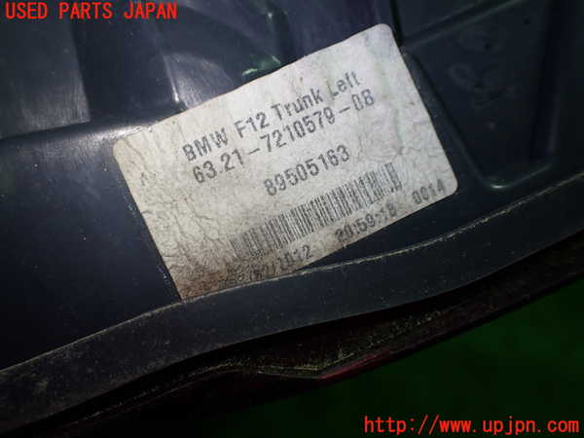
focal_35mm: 30
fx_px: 506
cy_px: 219
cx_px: 292
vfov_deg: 46.8
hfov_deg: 60.0
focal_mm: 5.4
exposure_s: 1/125
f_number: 2.3
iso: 125
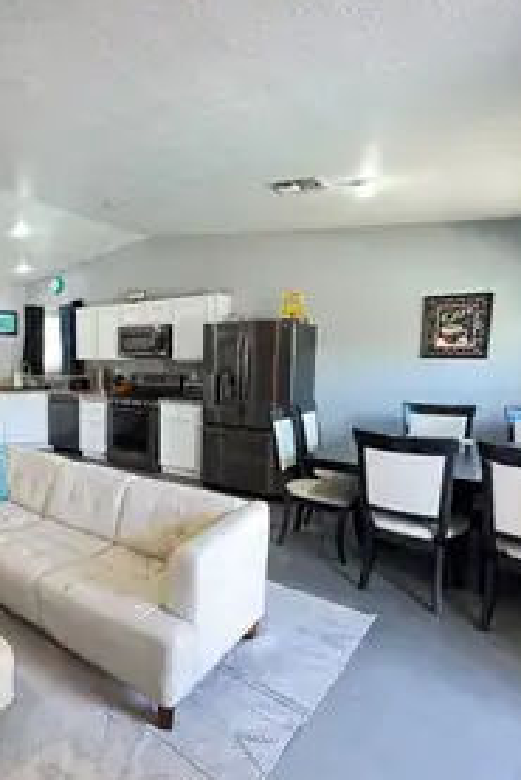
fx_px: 455
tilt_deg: -4.0
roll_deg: +0.5
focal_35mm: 21
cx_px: 68
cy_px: 394
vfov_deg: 81.2
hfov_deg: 53.3
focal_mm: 2.22
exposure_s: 1/60
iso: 500
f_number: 2.2
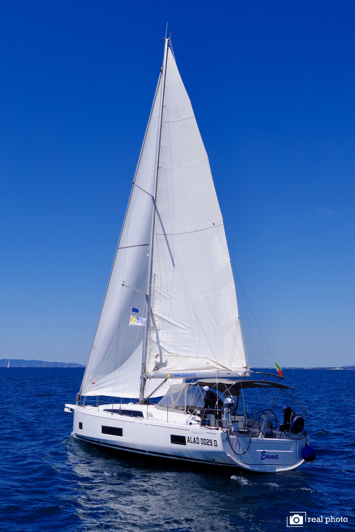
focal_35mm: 30
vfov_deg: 61.9
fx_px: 443
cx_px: 178
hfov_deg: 43.6
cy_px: 266
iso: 200
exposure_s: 1/250
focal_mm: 30
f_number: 13
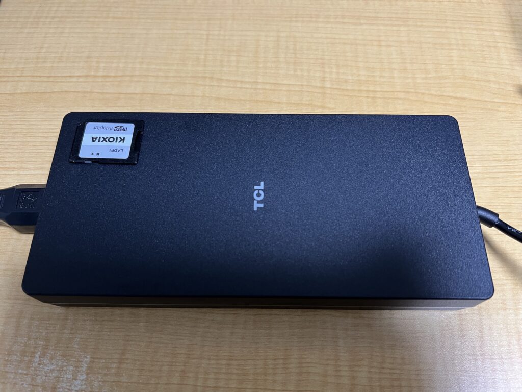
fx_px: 392
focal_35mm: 26
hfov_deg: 67.3
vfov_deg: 53.1
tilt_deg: -67.4
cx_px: 261
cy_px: 196
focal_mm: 5.7
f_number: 1.5
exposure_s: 1/50
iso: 160
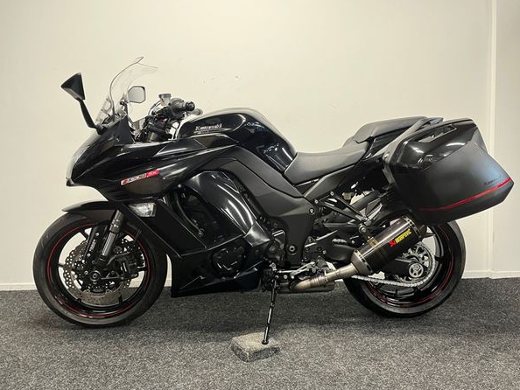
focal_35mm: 28
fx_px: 421
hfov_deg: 63.4
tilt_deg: -2.9
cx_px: 269
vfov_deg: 49.8
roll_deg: +0.8
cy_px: 184
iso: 320
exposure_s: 1/50
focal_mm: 5.1
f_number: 1.6
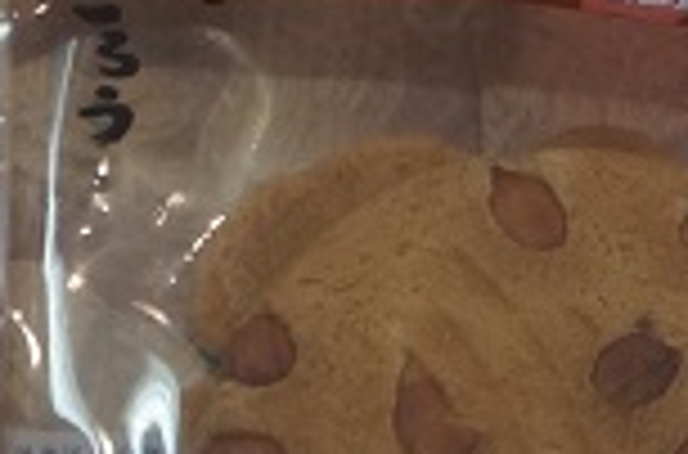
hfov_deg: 11.8
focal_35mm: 168
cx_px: -331
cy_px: 324
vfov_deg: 8.1
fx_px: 3194
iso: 1000
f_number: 4
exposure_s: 1/160
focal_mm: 21
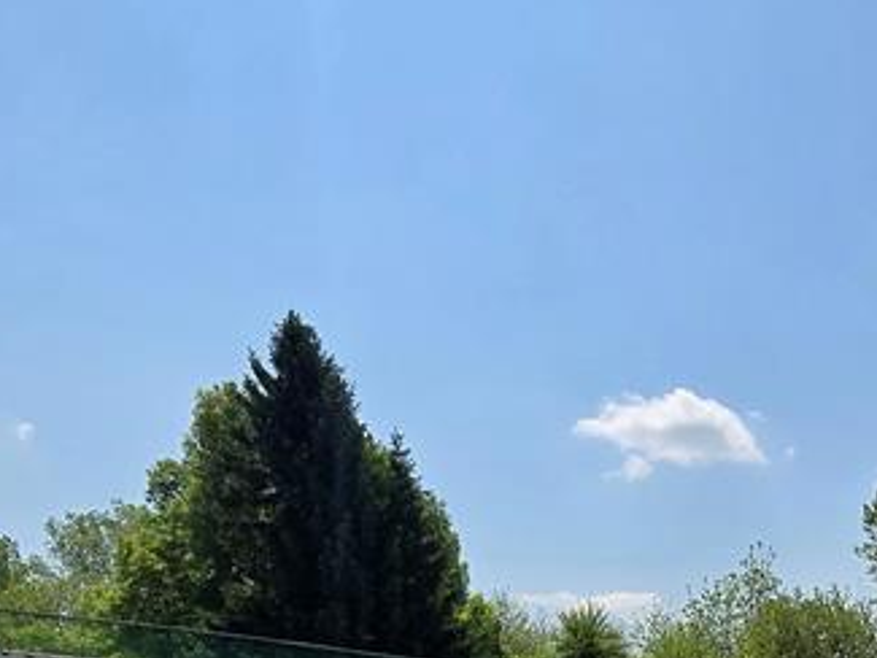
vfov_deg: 29.7
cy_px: 806
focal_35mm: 41
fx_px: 1039
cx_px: 707
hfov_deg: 43.5
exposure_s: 1/4481
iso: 50
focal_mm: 2.2
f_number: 2.2
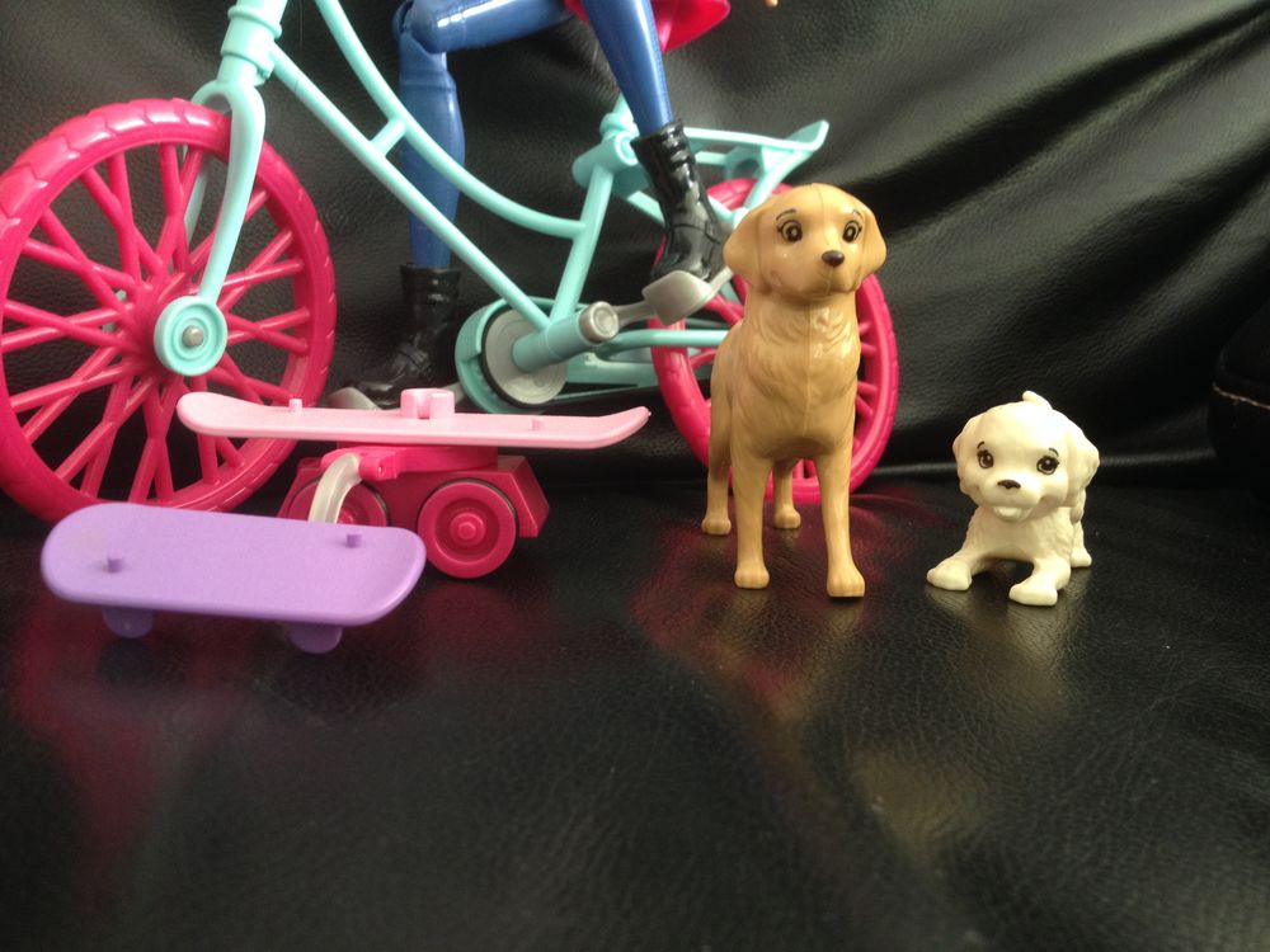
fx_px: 1284
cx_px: 635
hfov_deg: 52.6
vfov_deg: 40.7
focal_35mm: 35
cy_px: 476
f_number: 2.4
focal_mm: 4.28
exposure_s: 1/20
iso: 100
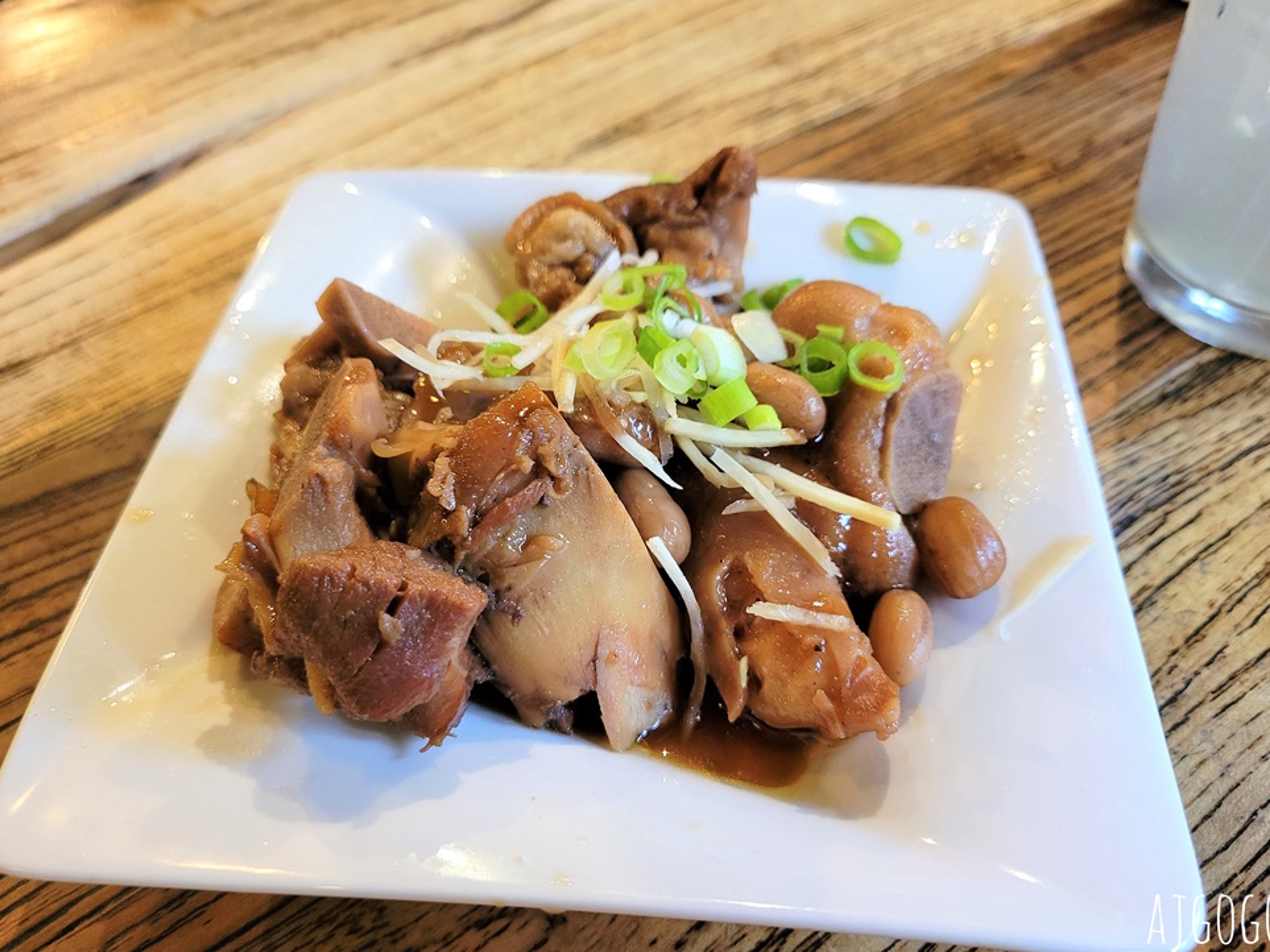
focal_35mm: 27
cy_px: 471
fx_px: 990
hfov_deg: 65.3
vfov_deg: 51.3
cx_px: 638
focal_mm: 5.4
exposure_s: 1/40
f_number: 1.8
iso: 500
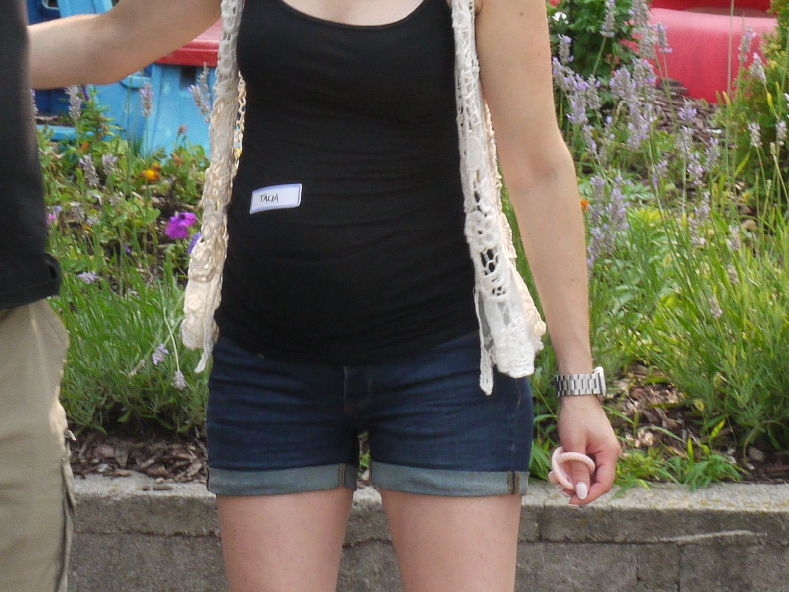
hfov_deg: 11.4
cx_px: 278
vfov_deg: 8.5
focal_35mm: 174
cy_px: -37
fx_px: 3966
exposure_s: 1/100
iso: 500
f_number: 14
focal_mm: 35
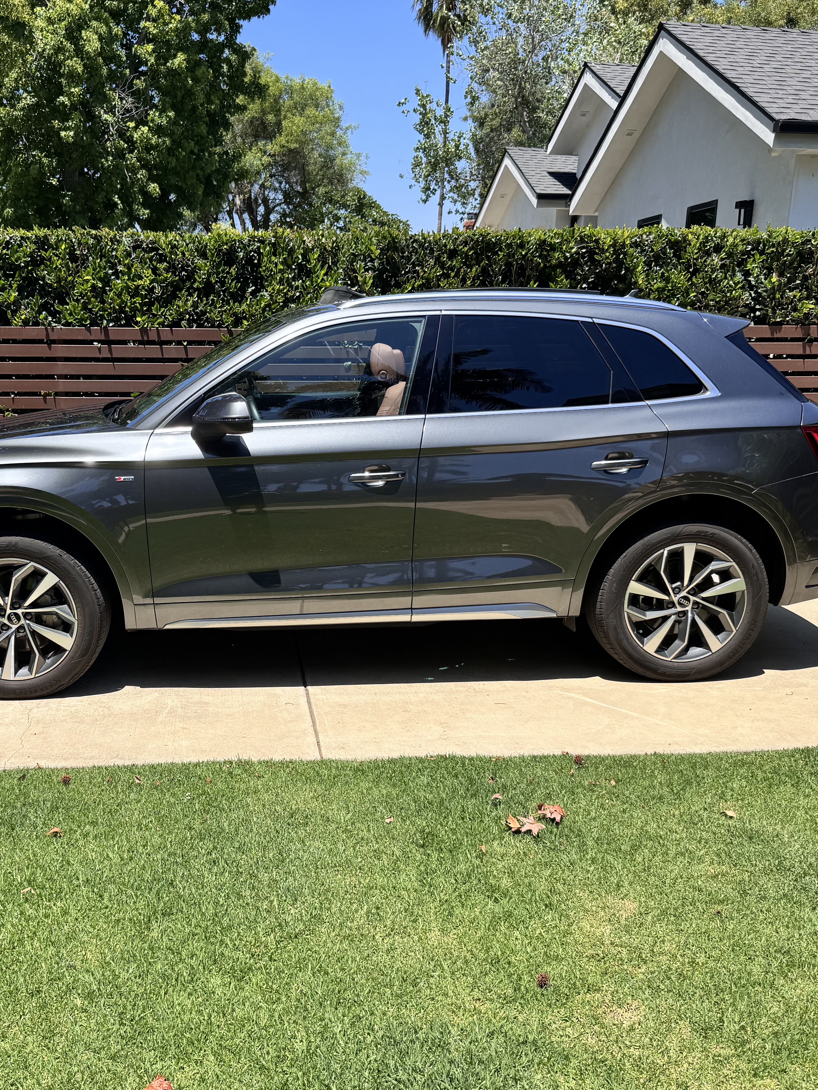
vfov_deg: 55.3
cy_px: 558
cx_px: 302
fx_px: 1040
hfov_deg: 42.6
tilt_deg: -12.7
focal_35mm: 33
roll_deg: -1.7
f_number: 1.78
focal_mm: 6.76
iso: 80
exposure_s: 1/3802
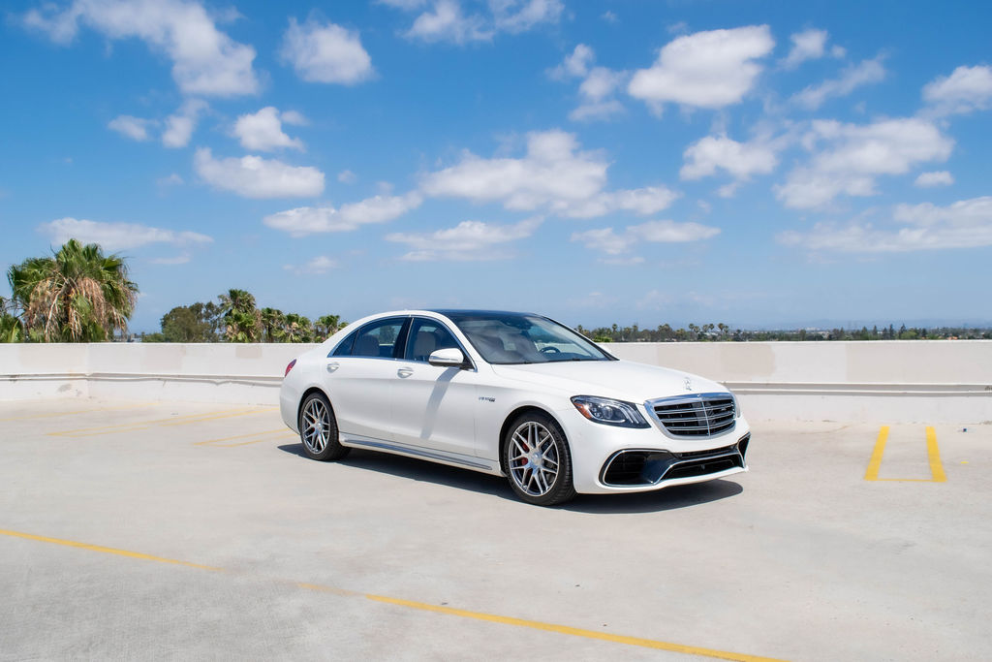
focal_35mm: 34
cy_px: 331
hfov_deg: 55.5
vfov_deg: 38.7
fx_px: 943
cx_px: 496
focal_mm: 22
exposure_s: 1/2000
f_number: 8
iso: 360
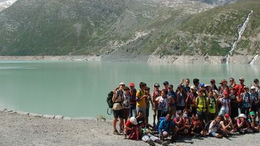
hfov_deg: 38.3
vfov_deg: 22.1
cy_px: 42
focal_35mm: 54
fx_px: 372
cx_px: 98
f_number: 8
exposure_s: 1/250
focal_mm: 22
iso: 100
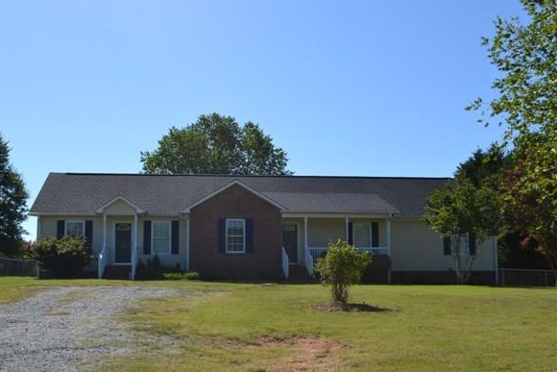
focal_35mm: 43
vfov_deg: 31.2
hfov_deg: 45.4
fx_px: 665
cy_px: 204
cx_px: 251
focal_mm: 26
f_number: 8
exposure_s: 1/250
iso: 100
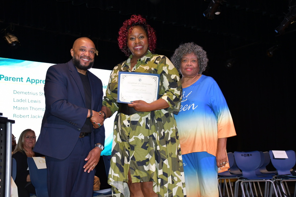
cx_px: 148
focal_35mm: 48
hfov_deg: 41.1
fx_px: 395
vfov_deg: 28.1
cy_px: 98
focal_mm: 32
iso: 900
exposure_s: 1/60
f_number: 4
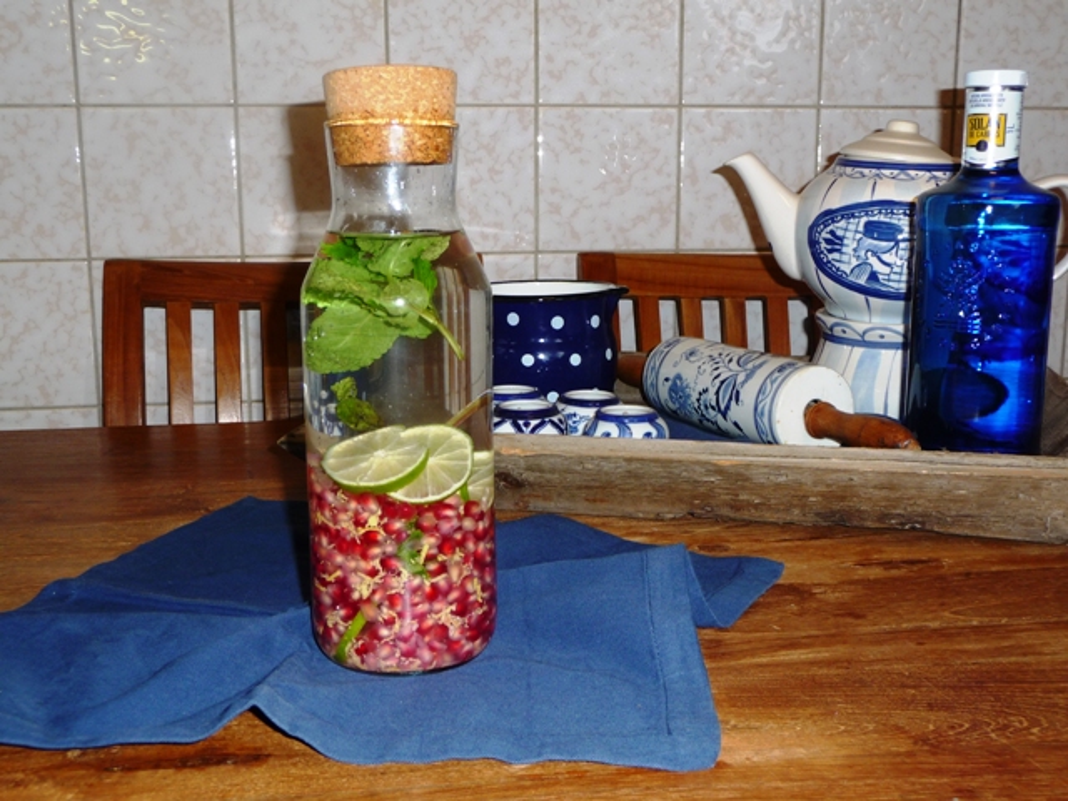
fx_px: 1234
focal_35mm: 40
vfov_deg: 36.0
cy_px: 400
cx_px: 534
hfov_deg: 46.8
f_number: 3.9
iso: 100
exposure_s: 1/30
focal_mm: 6.7
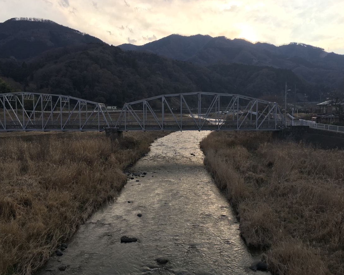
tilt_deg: -5.7
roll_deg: +1.5
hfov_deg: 57.2
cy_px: 139
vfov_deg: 47.1
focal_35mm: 31
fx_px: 316
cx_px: 170
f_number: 2.2
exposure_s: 1/420
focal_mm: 4.15
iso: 25
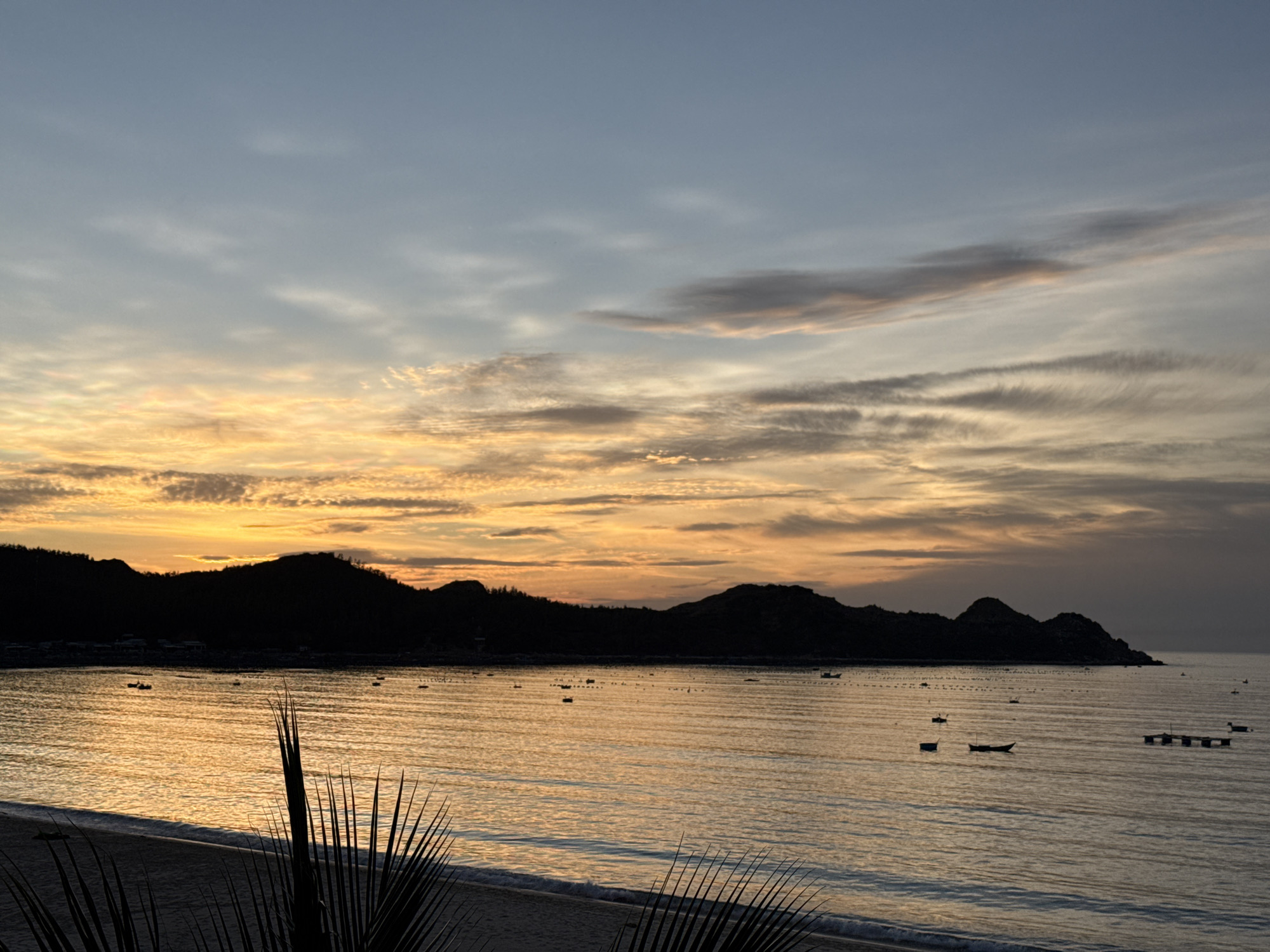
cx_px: 635
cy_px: 476
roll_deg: -0.6
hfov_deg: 39.7
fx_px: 1761
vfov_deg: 30.3
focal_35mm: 48
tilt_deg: +6.2
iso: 64
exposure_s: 1/1754
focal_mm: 6.76
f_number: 1.78
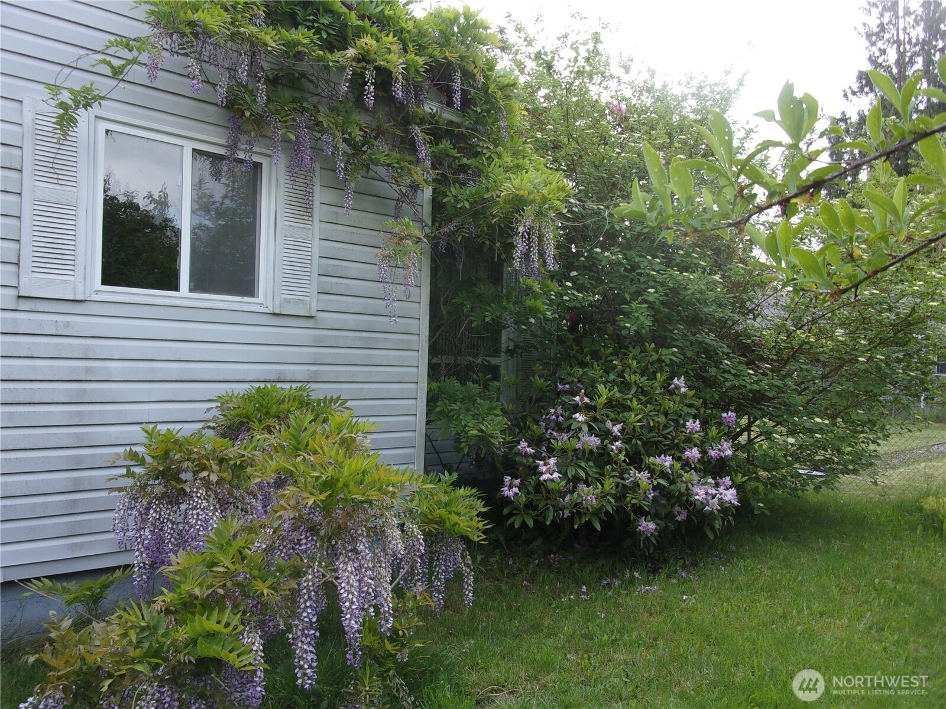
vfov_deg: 49.7
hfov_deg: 63.4
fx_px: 765
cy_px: 354
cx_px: 473
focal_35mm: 28
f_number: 3.9
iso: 80
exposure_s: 1/160
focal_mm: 5.1
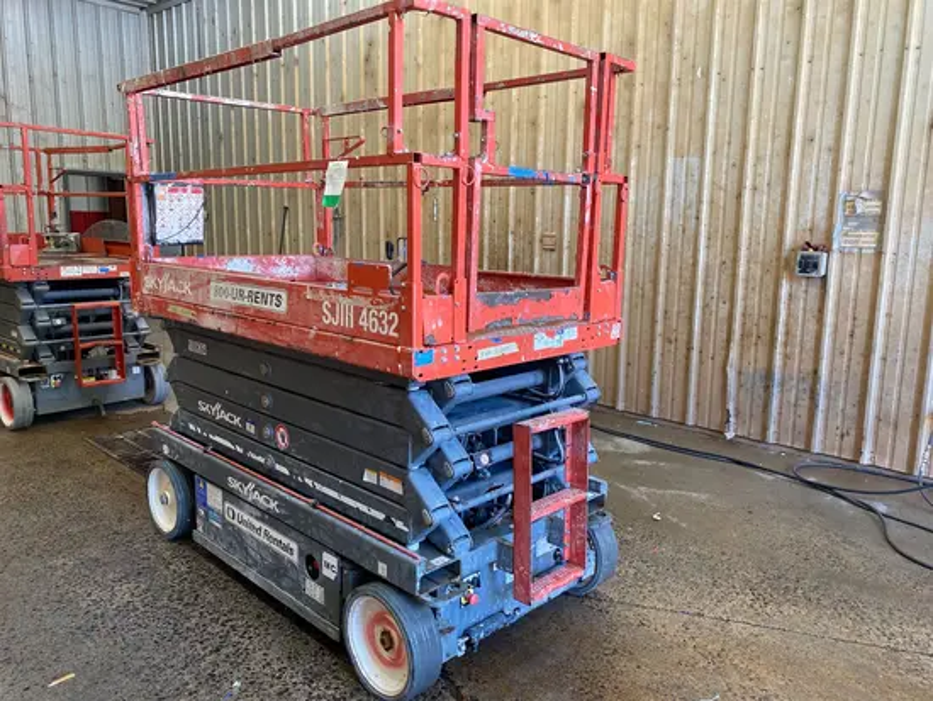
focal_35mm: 26
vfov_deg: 53.1
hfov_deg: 67.3
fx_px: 701
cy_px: 350
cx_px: 466
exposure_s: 1/60
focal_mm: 4.25
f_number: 1.8
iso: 100
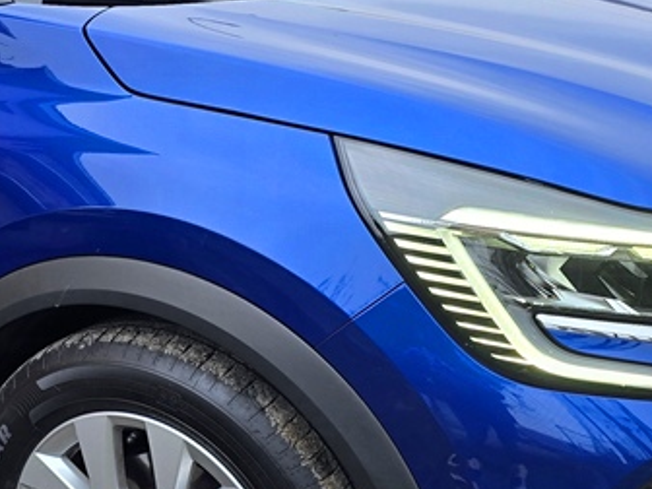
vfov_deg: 21.0
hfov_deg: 26.8
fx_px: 1318
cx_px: 60
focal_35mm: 70
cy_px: 299
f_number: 1.7
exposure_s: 1/100
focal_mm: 6.3
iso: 40
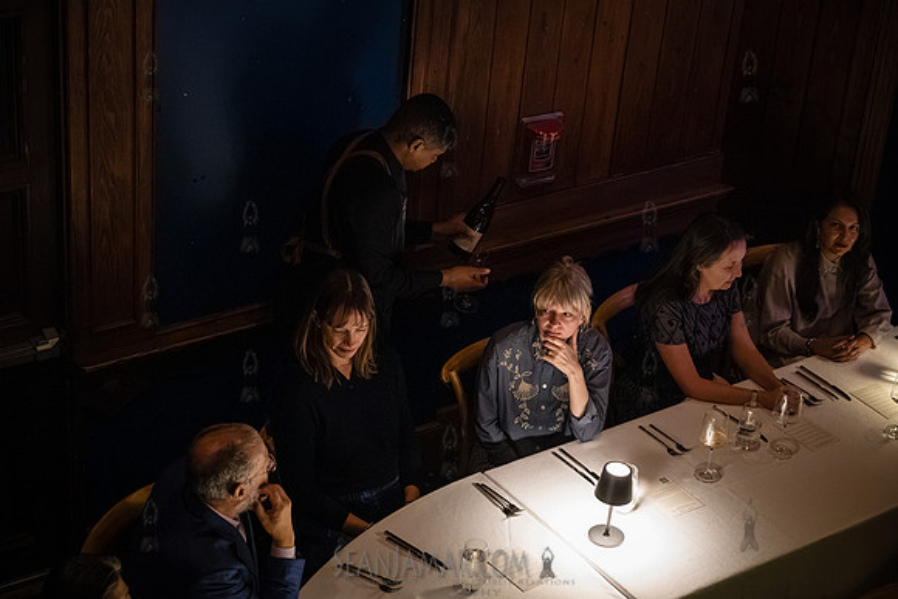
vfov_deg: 18.4
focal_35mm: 74
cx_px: 449
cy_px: 300
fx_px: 1846
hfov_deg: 27.3
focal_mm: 74
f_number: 4
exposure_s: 1/160
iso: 12800
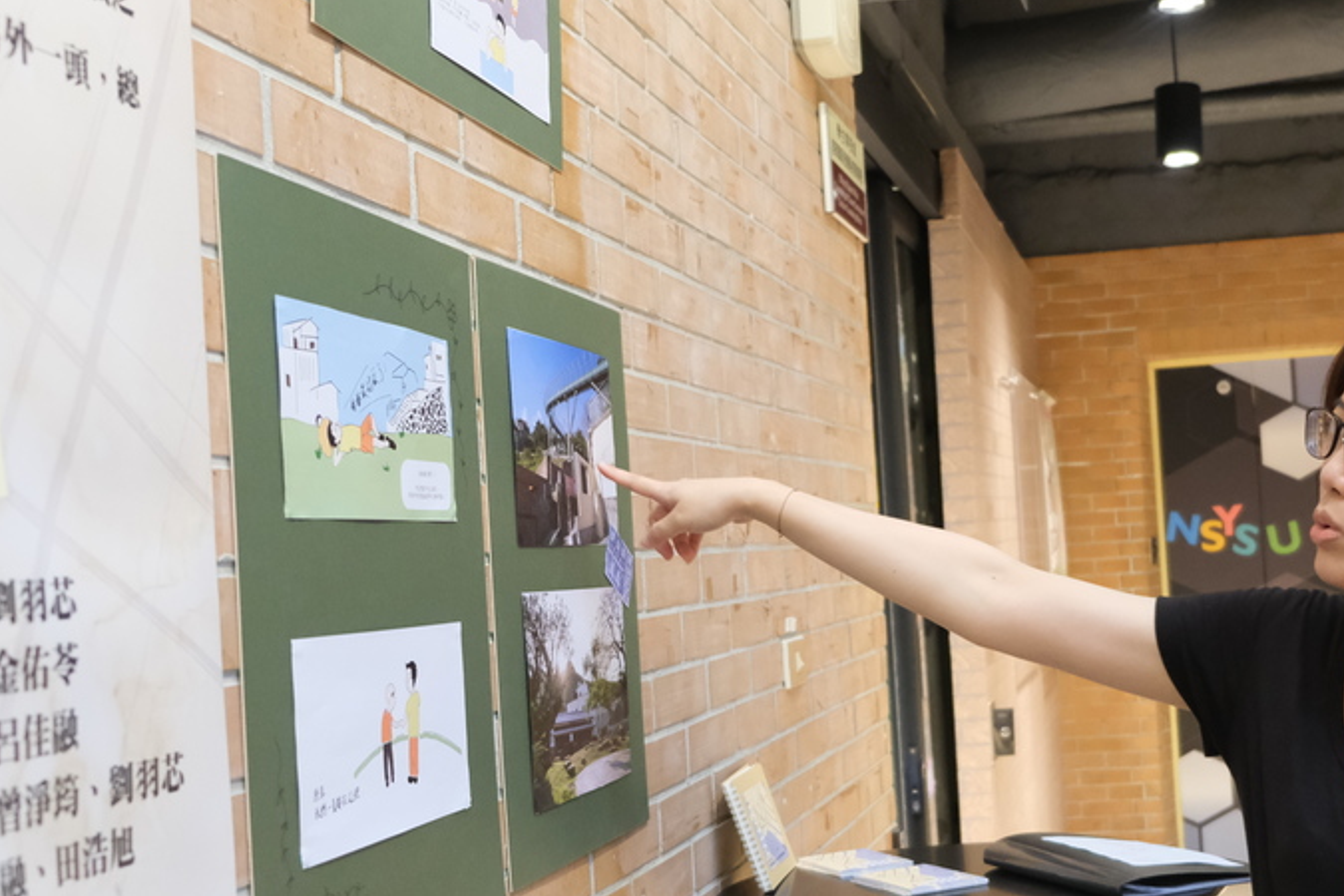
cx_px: 900
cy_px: 502
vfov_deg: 28.1
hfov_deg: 40.6
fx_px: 1792
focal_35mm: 48
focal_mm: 18
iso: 3200
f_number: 2.8
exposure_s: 1/52
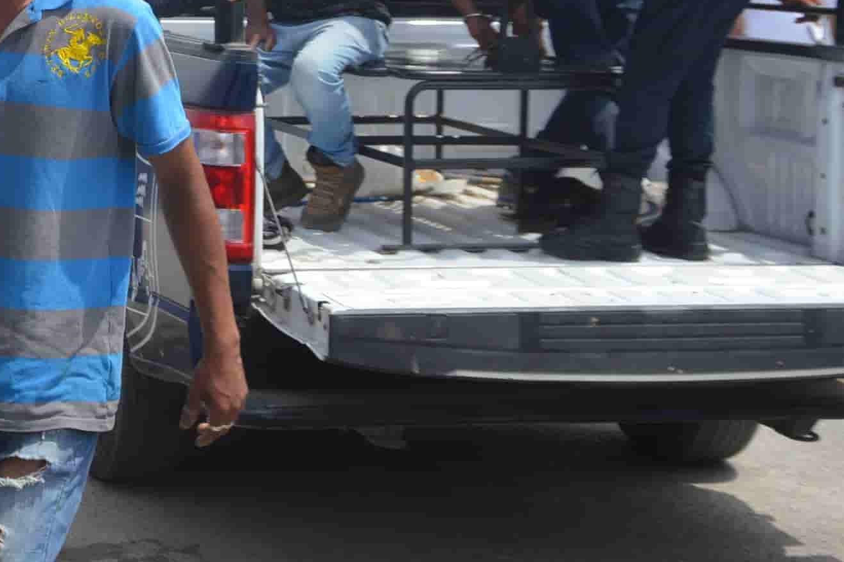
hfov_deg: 19.2
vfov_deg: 13.0
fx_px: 2413
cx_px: -47
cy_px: -48
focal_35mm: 103
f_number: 8
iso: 100
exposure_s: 1/250
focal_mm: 30
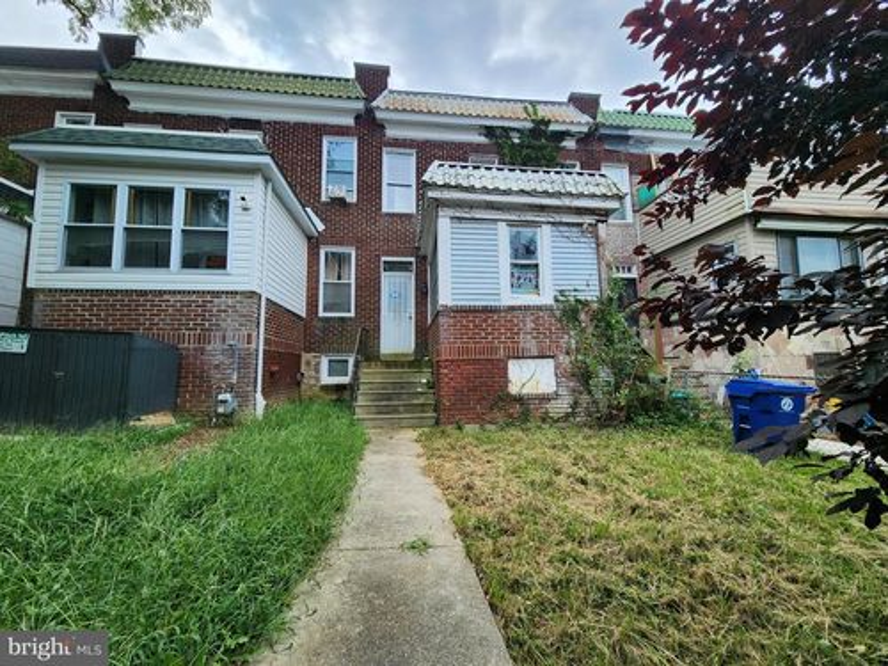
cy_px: 333
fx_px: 333
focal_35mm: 13
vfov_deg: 89.9
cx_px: 444
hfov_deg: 106.2
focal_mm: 2.2
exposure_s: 1/709
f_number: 2.2
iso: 50
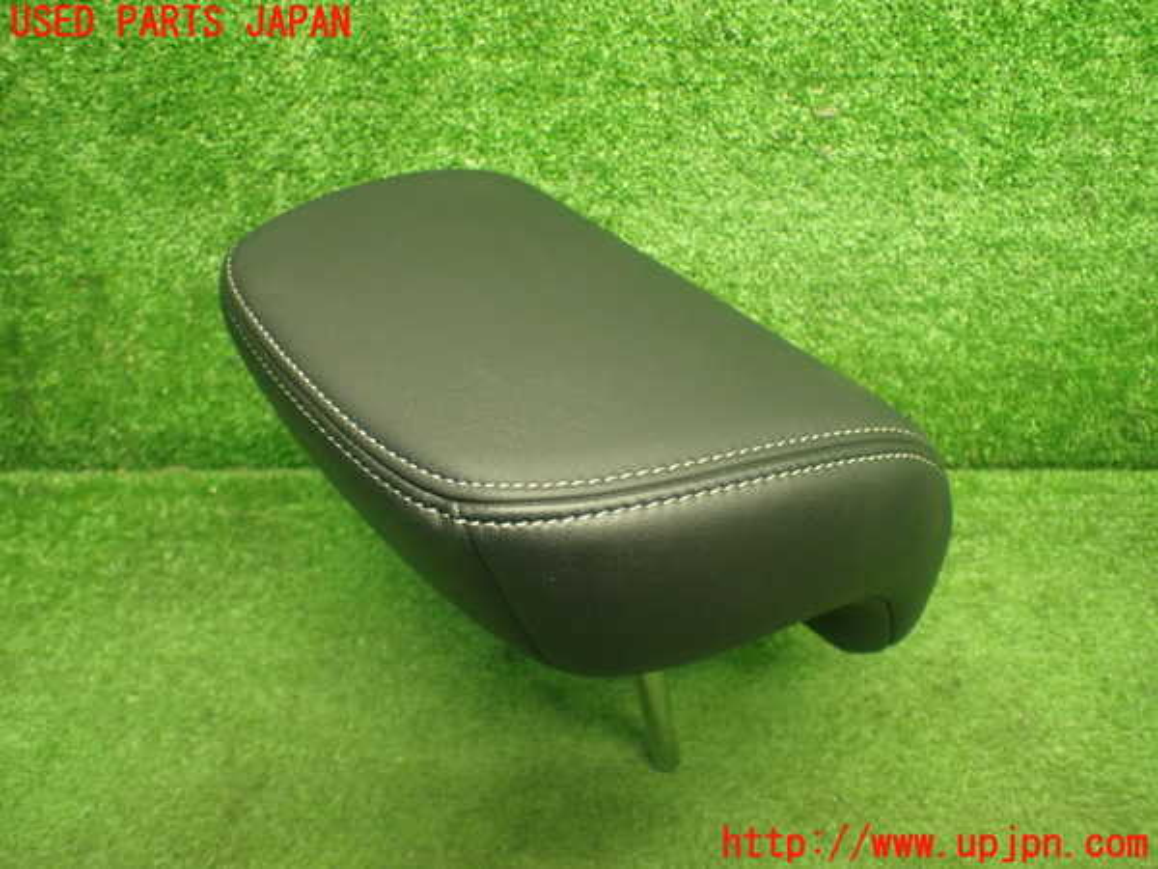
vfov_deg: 46.8
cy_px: 434
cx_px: 579
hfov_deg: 60.0
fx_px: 1004
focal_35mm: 30
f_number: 2.3
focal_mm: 5.4
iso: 800
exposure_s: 1/80
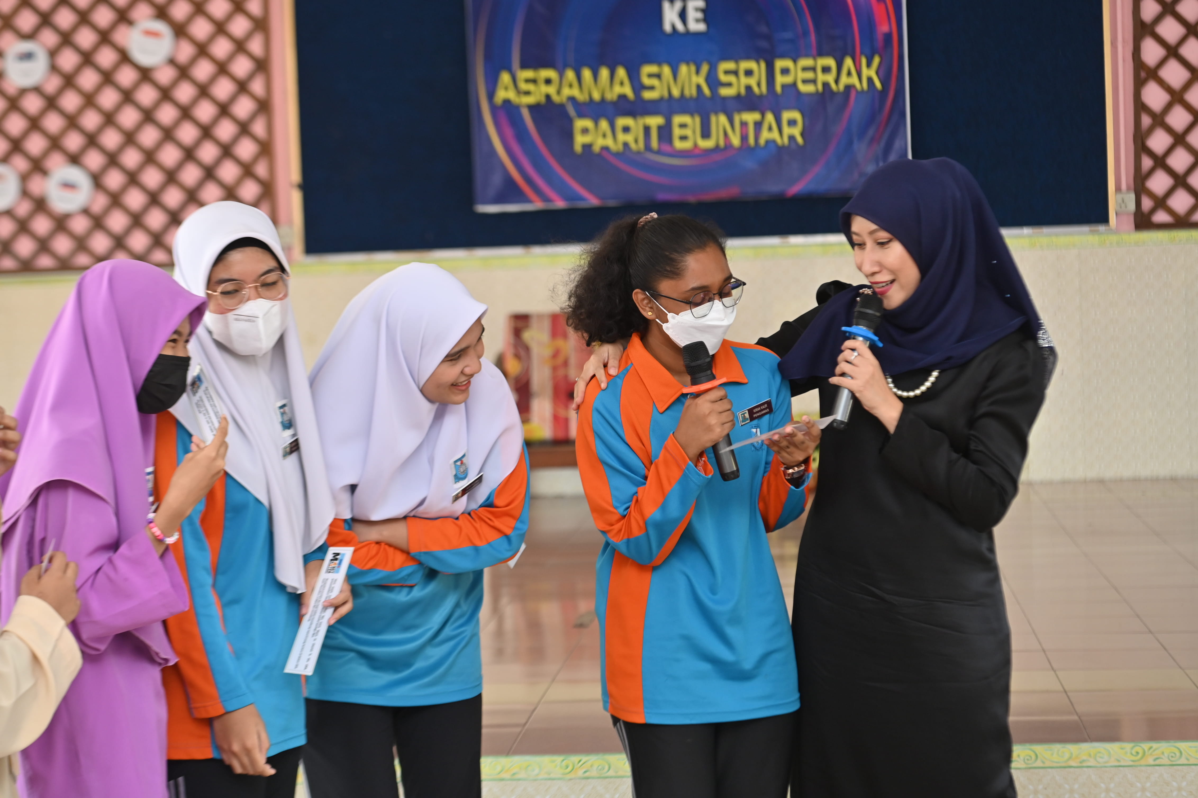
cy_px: 399
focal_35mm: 80
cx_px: 599
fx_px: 2661
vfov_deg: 17.1
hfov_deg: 25.4
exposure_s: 1/250
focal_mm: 80
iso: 640
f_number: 3.5
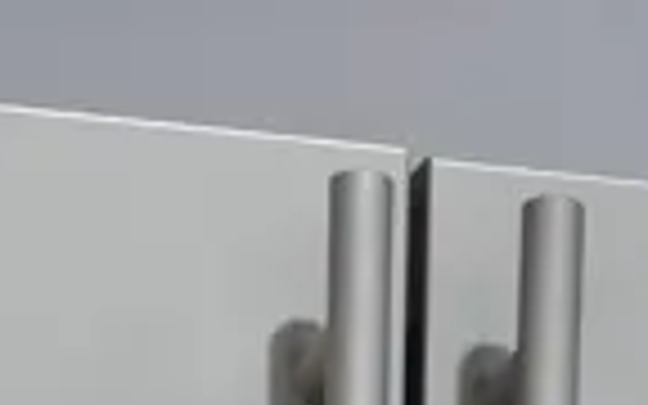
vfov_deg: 4.8
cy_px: 2259
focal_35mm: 211
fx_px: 3726
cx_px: 493
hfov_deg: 9.9
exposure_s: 1/60
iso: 500
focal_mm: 14
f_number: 3.5
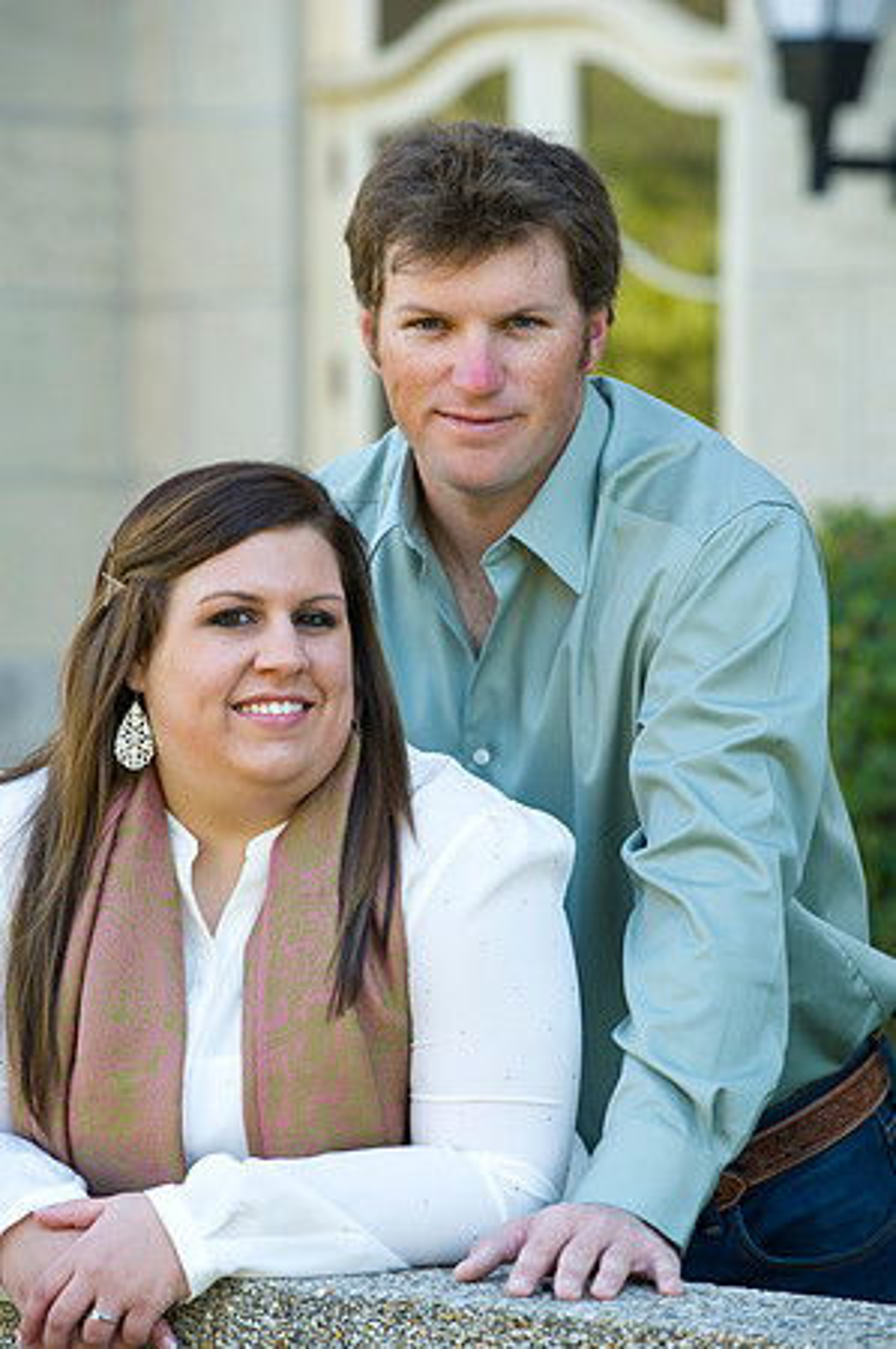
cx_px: 448
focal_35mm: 170
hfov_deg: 8.1
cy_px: 674
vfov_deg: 12.1
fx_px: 6361
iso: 400
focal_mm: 170
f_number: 5.6
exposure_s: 1/100
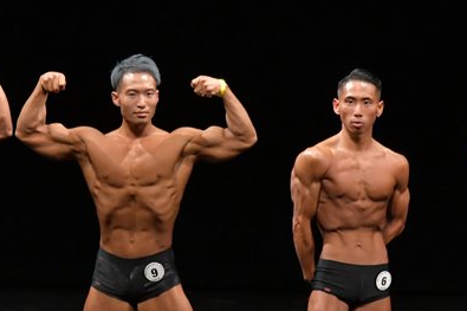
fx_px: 5135
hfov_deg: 5.2
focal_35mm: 396
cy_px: 244
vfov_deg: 3.5
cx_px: 312
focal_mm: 135
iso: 3200
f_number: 5.6
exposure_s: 1/400
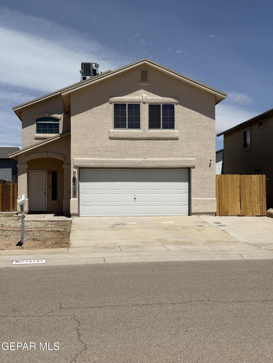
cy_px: 182
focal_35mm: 48
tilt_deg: +1.2
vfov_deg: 39.7
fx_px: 505
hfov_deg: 30.3
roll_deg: -0.6
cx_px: 136
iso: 64
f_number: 1.78
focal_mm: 6.76
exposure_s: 1/11364
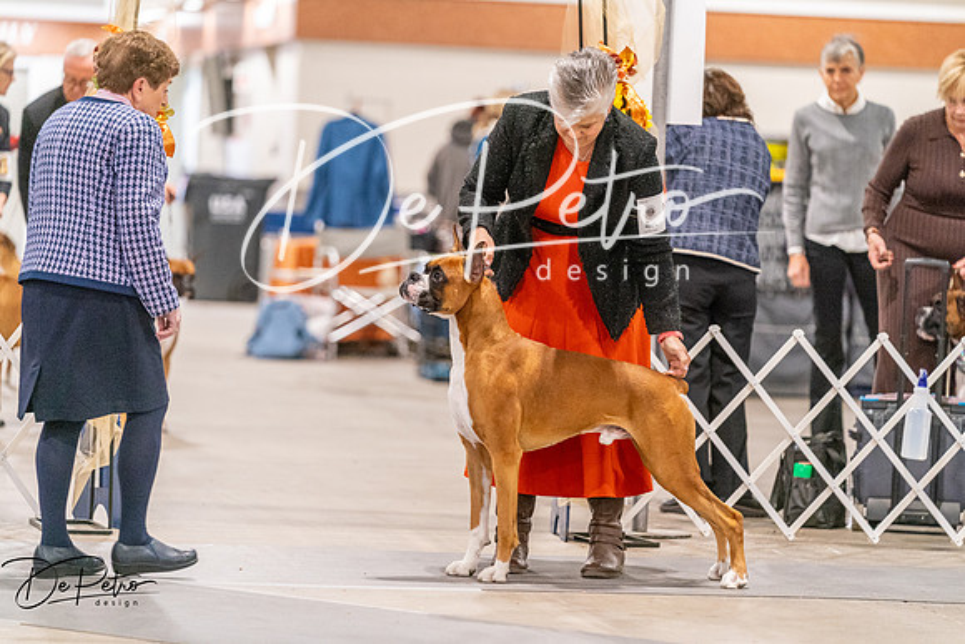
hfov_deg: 11.3
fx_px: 4880
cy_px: 322
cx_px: 482
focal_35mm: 182
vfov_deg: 7.5
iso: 6400
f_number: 3.2
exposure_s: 1/250
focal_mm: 182
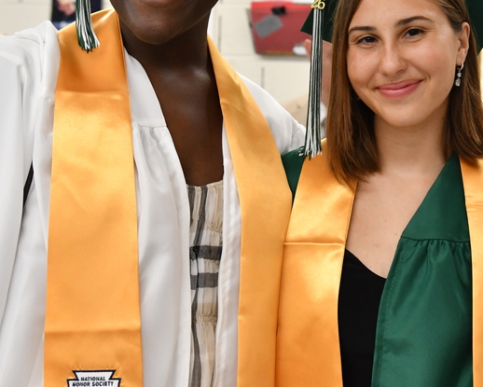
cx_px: 408
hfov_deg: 21.1
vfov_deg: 17.2
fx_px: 1273
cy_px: 82
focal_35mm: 89
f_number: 4.5
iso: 1600
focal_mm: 32
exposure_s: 1/125
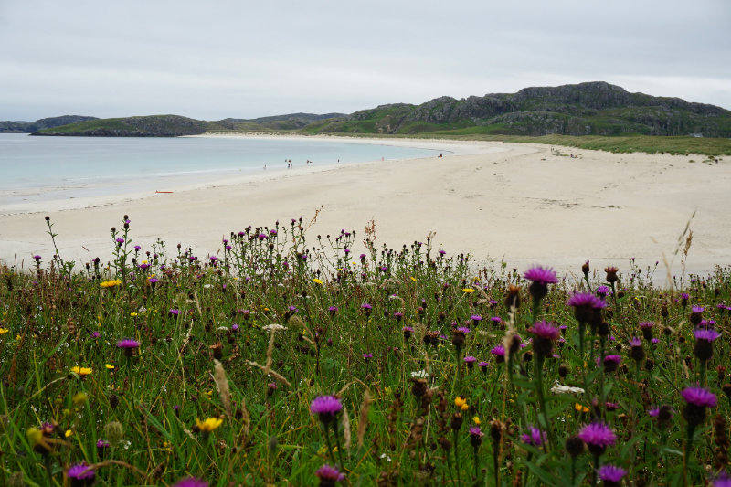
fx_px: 944
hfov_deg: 42.3
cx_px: 366
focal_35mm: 46
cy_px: 244
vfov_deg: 28.9
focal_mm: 31
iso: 100
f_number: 9
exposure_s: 1/80
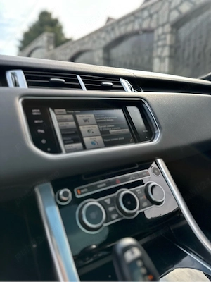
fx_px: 195
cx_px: 106
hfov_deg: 56.8
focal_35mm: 24
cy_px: 141
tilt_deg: -9.2
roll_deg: +2.6
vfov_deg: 71.6
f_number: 1.78
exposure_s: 1/415
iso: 80
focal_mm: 6.86
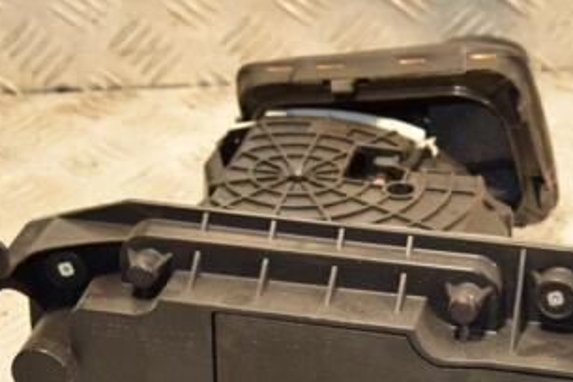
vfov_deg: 9.7
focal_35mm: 141
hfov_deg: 14.5
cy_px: 281
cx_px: 399
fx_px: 2244
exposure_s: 1/160
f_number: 4.8
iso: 800
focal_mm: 48
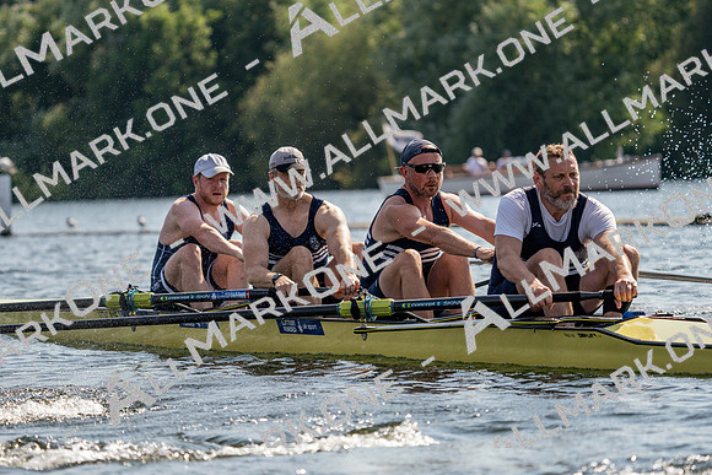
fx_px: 4668
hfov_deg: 8.7
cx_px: 356
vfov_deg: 5.8
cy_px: 238
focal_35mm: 236
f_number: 5.6
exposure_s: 1/1600
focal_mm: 236
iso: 200
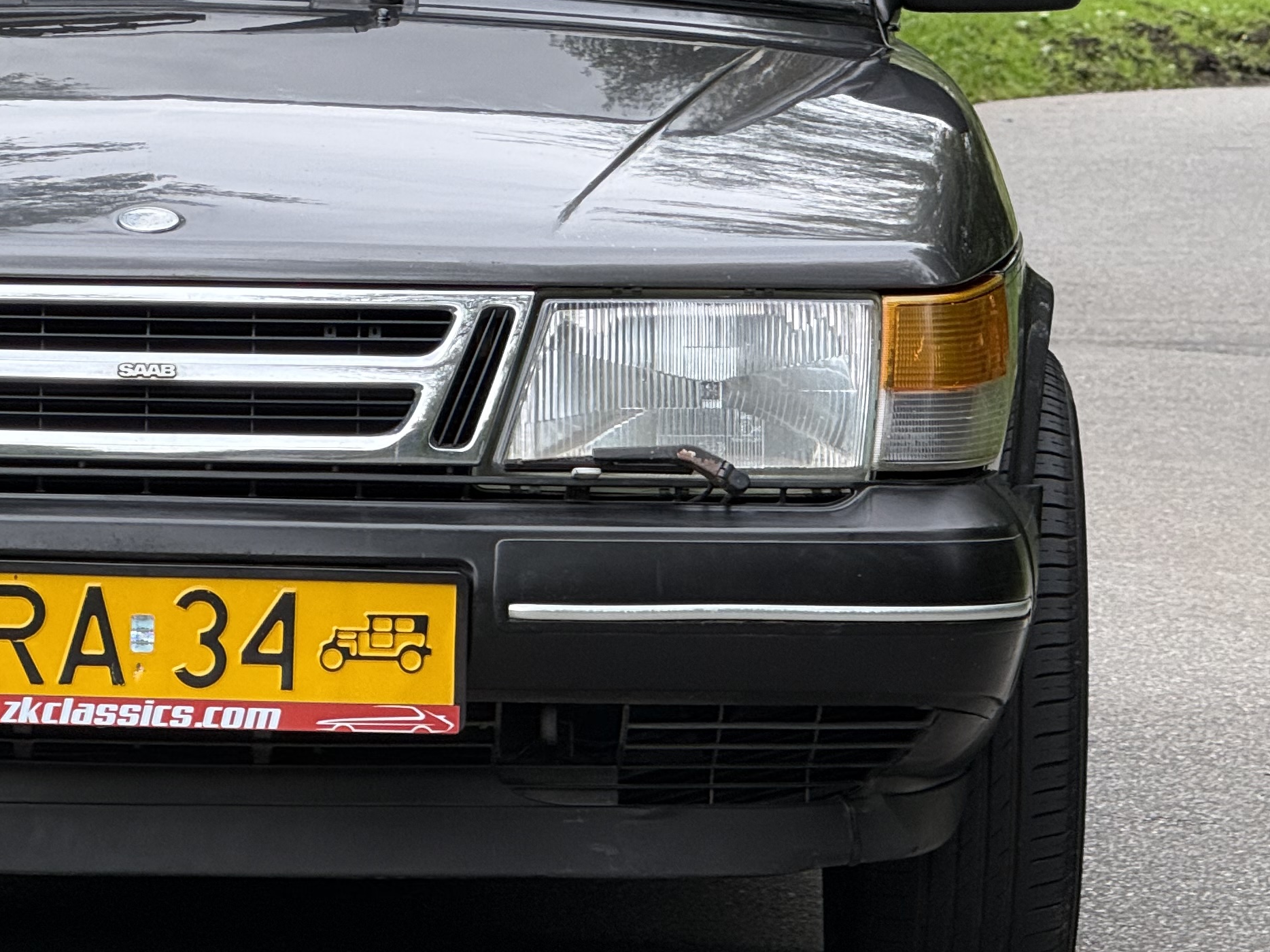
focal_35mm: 259
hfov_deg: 7.6
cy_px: 230
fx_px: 9502
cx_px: 226
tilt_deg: -2.9
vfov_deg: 5.7
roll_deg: -0.3
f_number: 2.8
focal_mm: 15.66
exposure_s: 1/175
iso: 50
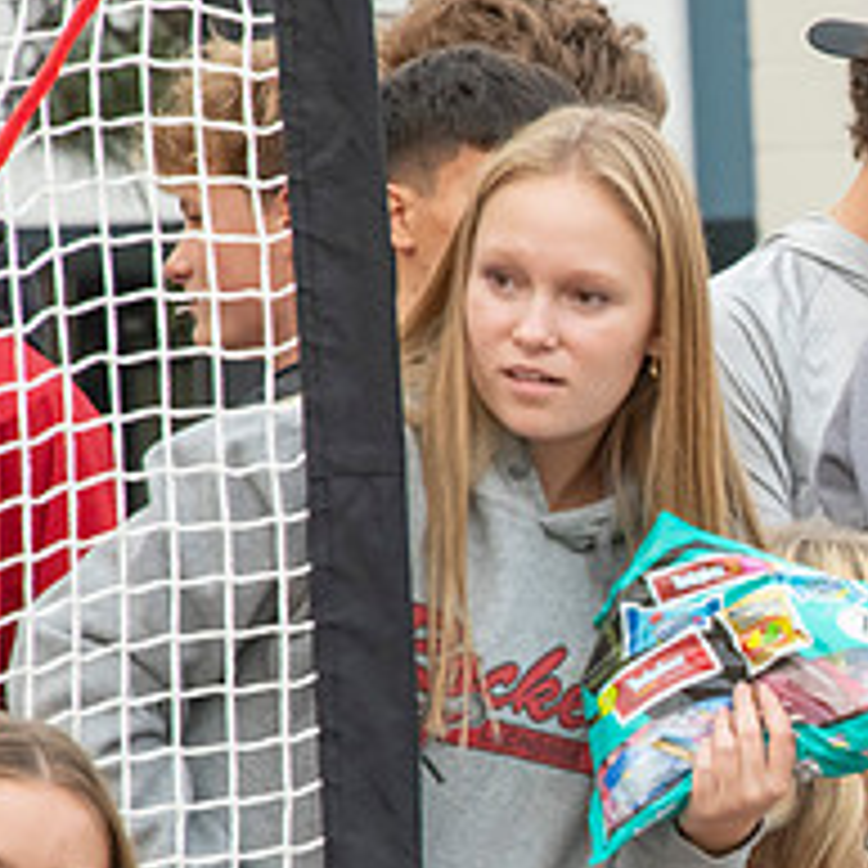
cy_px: 636
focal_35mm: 640
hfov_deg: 2.7
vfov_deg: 2.7
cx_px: 1277
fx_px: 18156
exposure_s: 1/250
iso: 3200
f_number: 11
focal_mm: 250
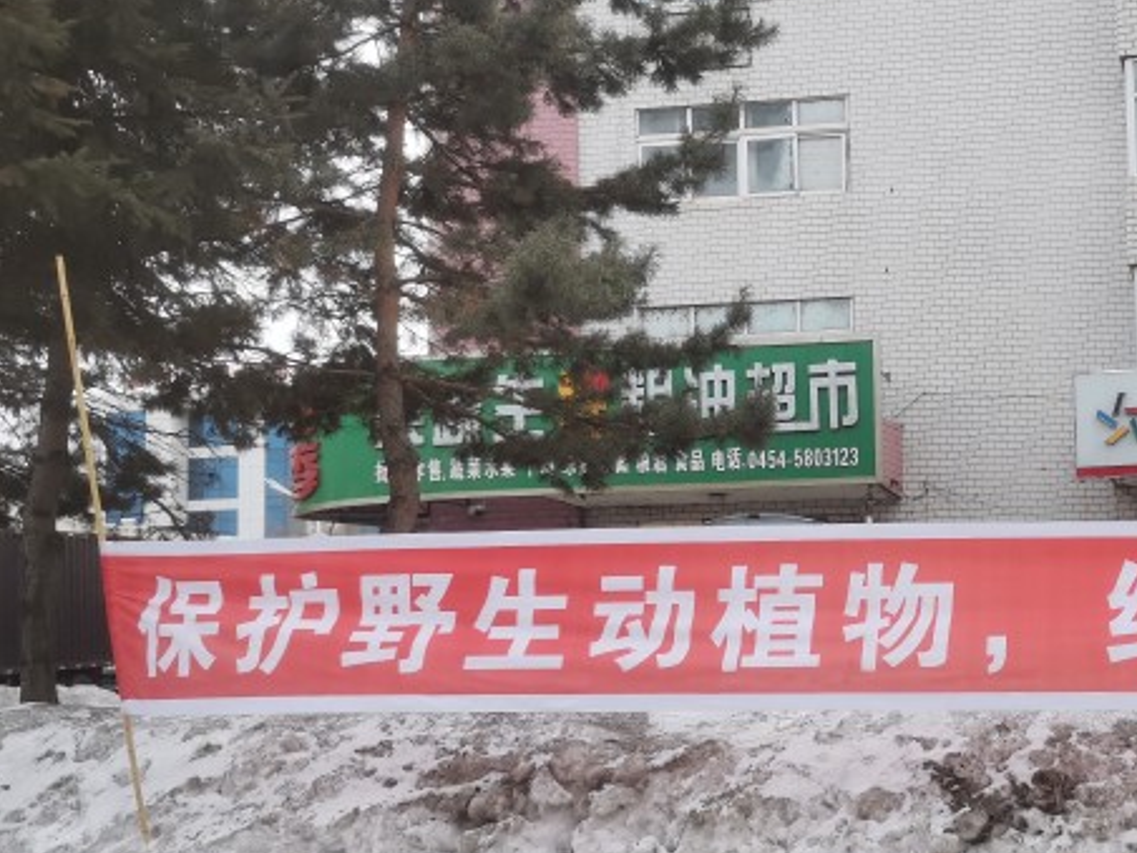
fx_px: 1511
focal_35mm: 46
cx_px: 1001
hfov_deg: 38.7
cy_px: 518
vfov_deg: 31.4
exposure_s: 1/287
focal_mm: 4.75
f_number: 1.8
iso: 50
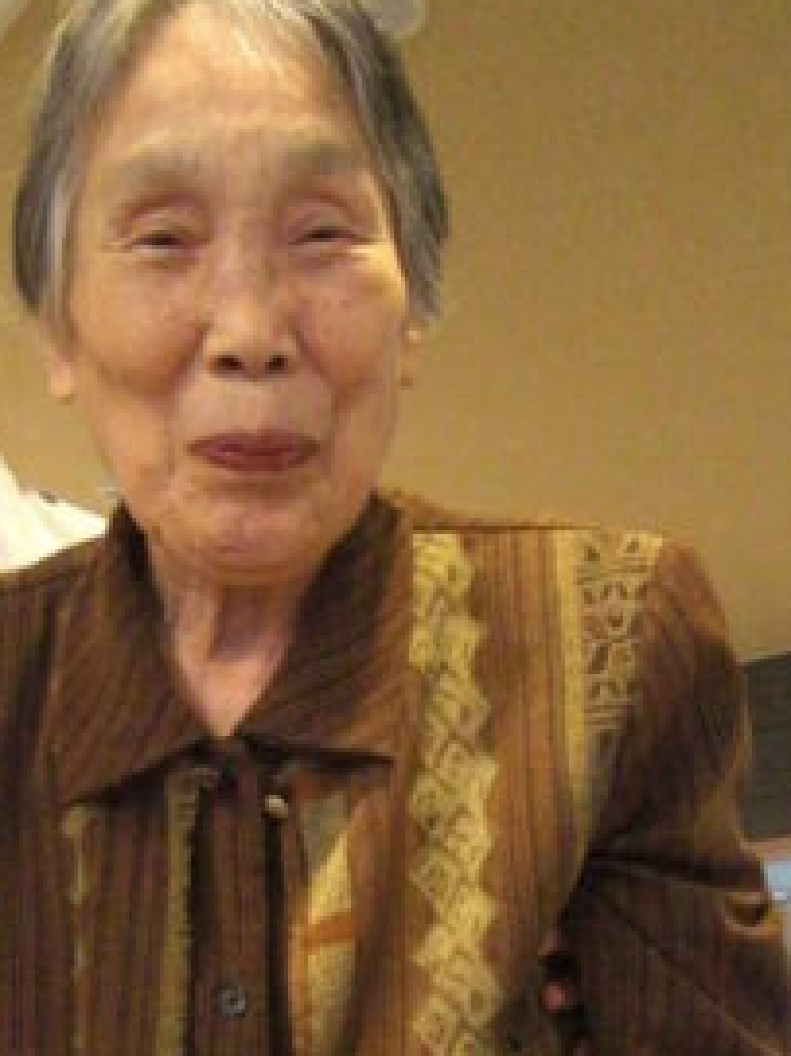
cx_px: 261
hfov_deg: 23.5
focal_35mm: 62
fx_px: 1890
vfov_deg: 30.3
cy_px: 877
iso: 800
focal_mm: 4.9
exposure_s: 1/100
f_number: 2.6
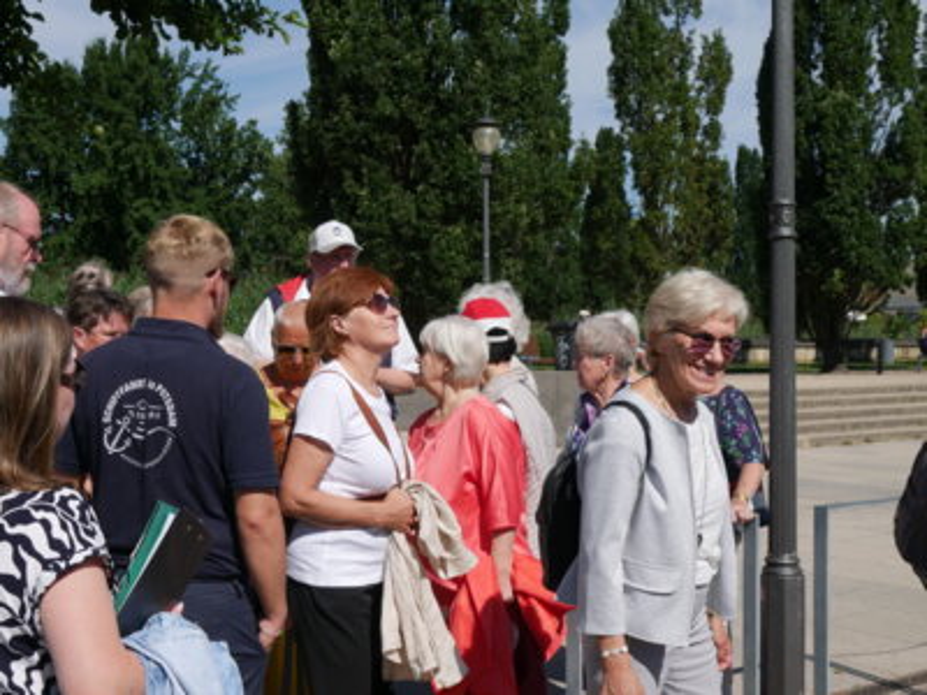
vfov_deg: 28.0
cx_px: 464
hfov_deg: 36.8
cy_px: 348
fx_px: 1393
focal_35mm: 52
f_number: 10
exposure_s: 1/500
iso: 200
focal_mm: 26
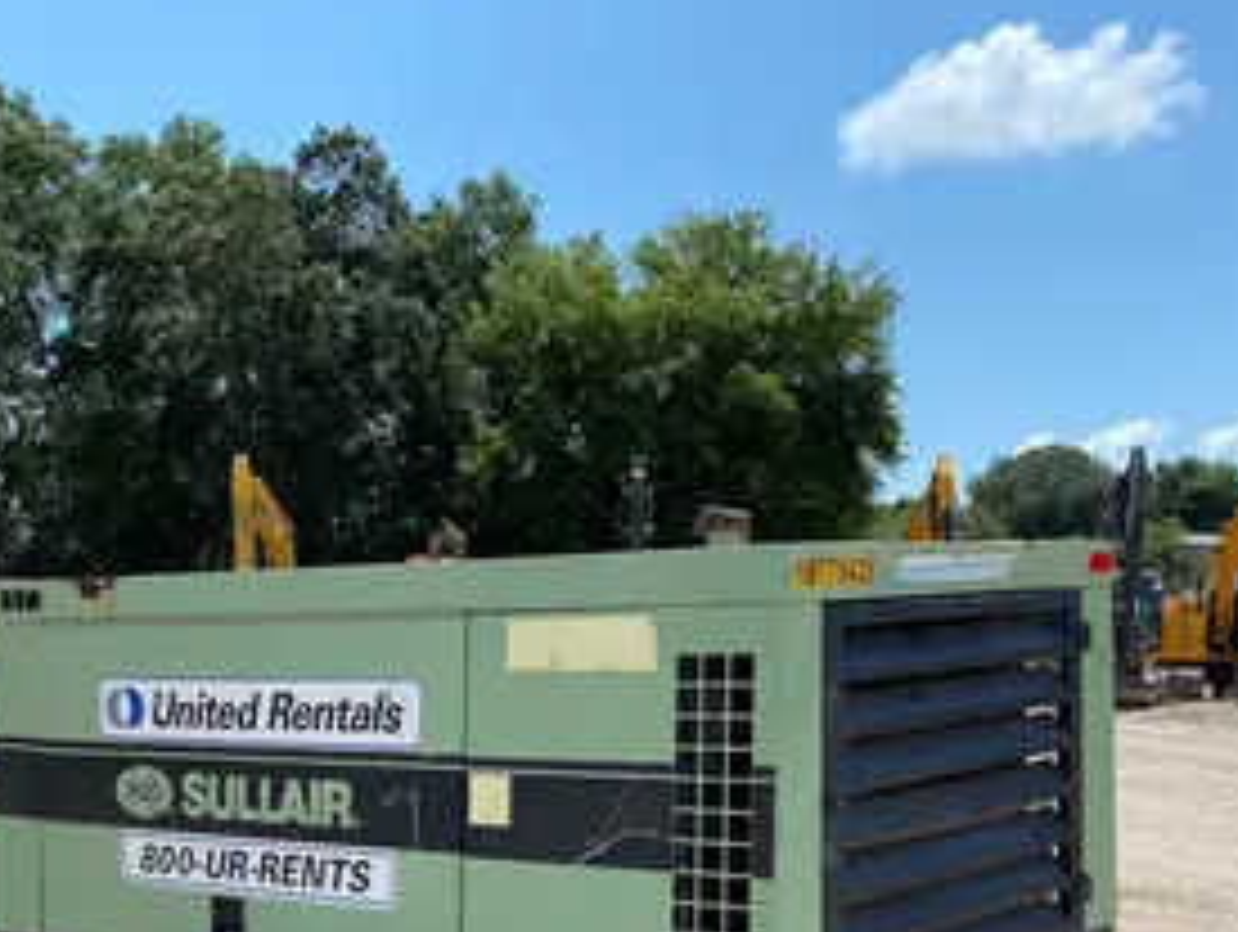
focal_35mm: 52
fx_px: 1862
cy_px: 907
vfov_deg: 26.7
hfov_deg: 36.6
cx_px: 491
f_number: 1.8
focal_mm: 4.25
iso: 32
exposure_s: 1/3040
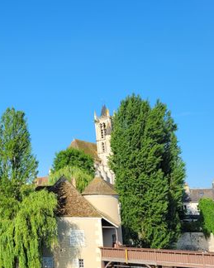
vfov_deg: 39.5
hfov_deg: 28.9
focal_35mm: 47
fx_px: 372
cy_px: 130
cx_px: -25
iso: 40
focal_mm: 5.4
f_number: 1.8
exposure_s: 1/1709
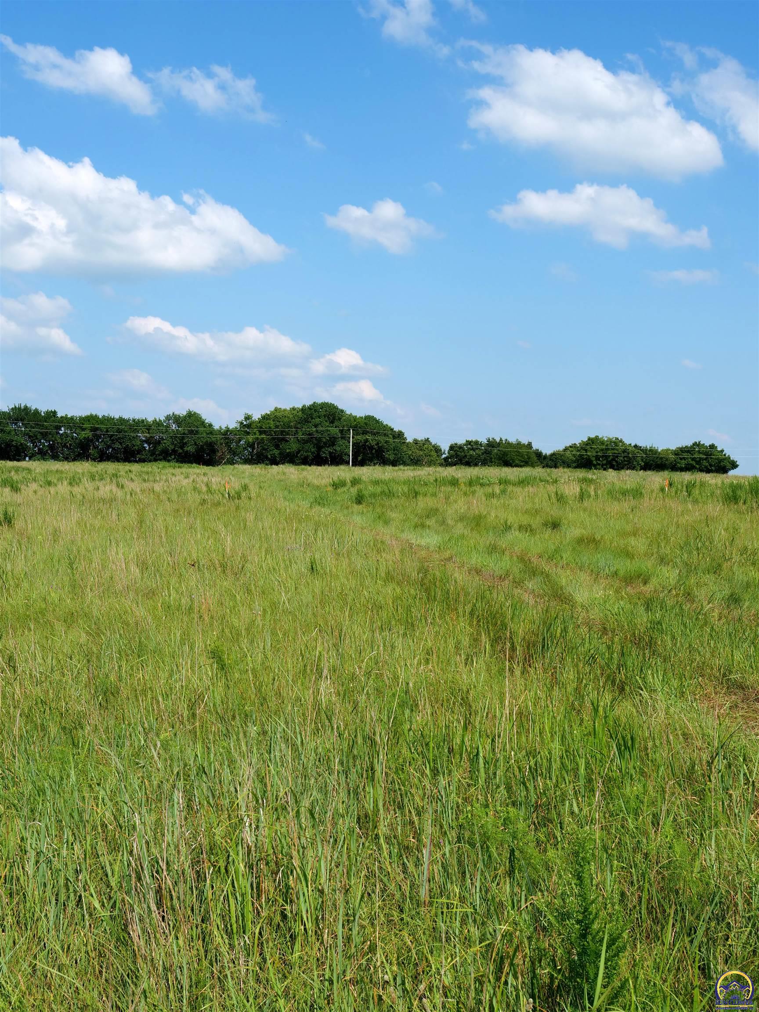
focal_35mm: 44
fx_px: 1286
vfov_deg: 42.9
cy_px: 506
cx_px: 380
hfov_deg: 32.9
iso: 200
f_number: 8
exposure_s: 1/500
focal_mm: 22
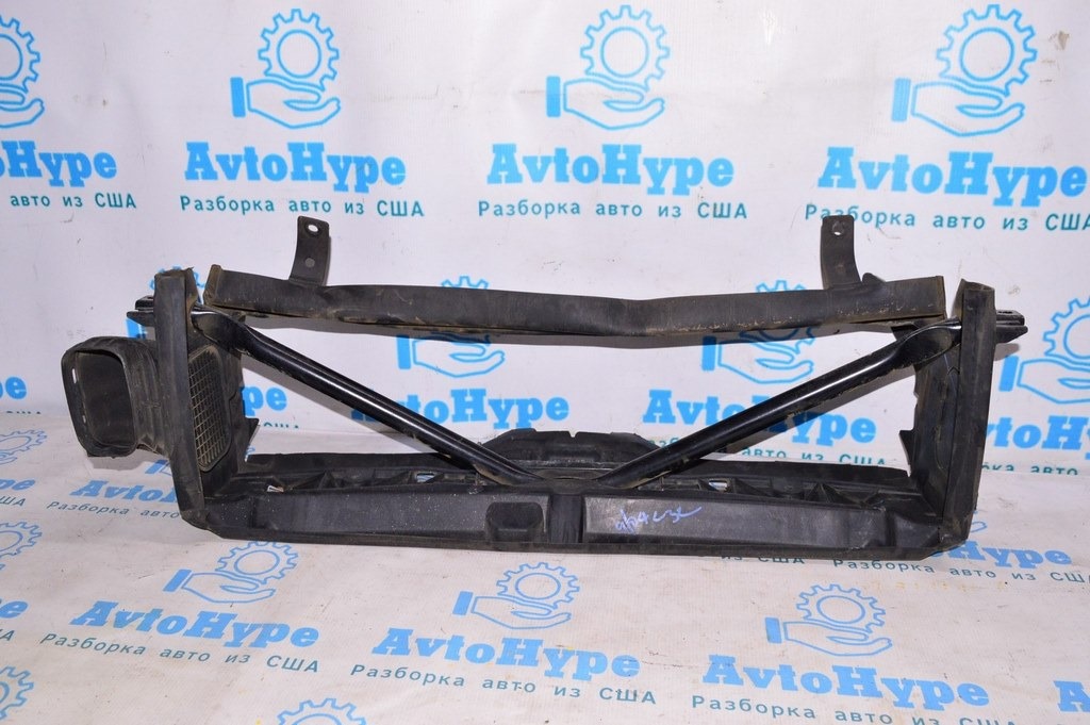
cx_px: 545
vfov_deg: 41.6
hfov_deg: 59.5
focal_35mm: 32
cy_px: 362
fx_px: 953
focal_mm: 21
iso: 1600
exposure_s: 1/200
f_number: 8
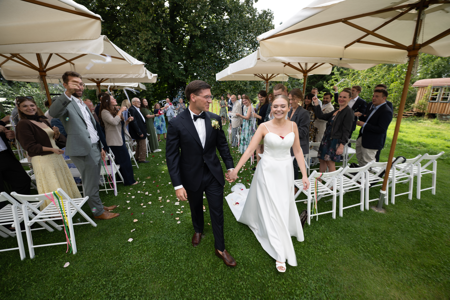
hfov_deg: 104.3
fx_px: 175
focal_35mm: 14
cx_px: 225
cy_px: 150
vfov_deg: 81.2
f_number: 5.6
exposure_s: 1/80
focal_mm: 14
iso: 100
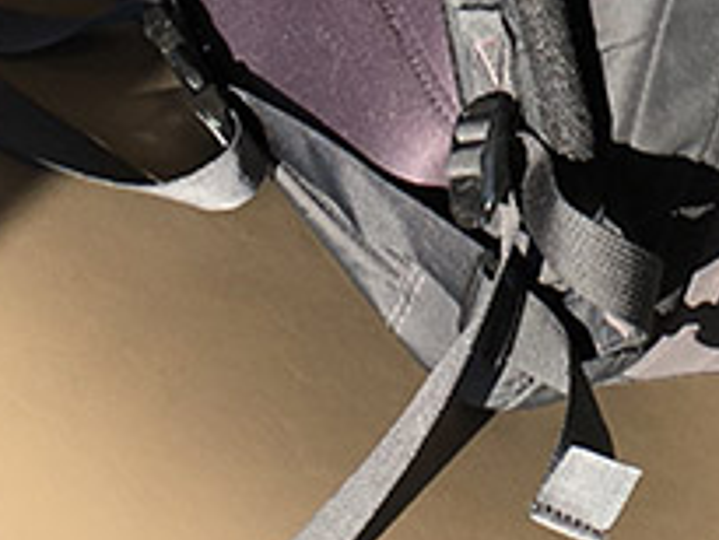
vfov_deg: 9.9
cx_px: 705
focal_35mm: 145
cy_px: -284
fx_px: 3014
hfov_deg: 13.4
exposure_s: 1/322
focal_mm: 4.15
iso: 25
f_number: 2.2
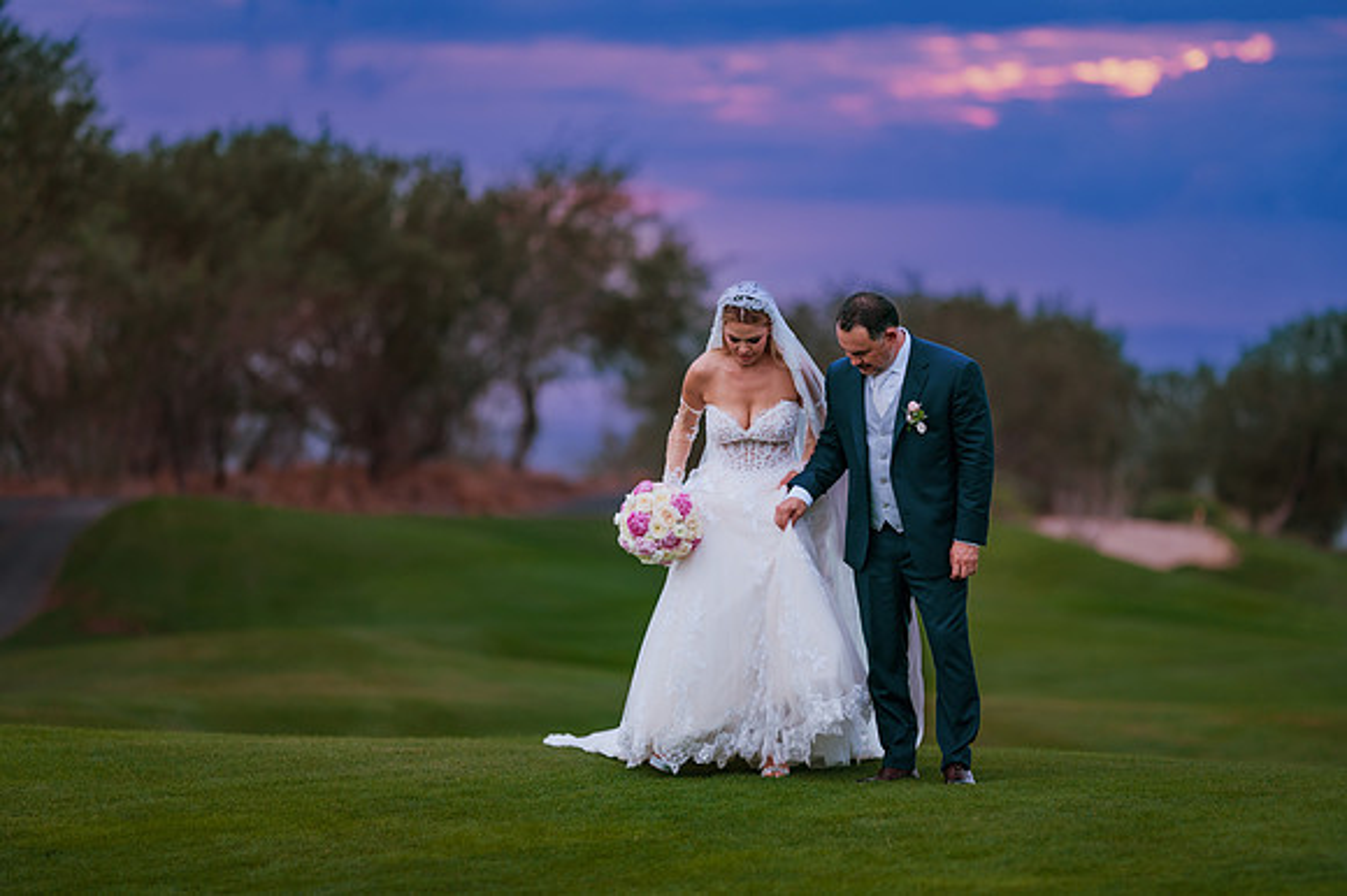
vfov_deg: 10.1
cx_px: 674
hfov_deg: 15.2
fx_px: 5048
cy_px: 448
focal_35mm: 135
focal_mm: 135
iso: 320
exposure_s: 1/160
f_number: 1.8
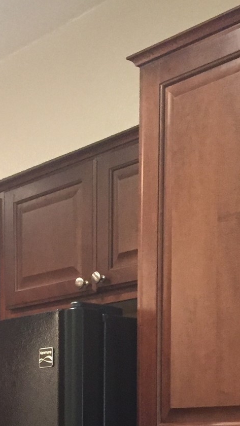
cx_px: -52
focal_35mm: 77
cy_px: 494
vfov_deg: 25.1
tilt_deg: -1.6
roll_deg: -0.7
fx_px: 870
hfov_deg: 15.1
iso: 320
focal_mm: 4.15
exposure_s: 1/30
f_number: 2.2
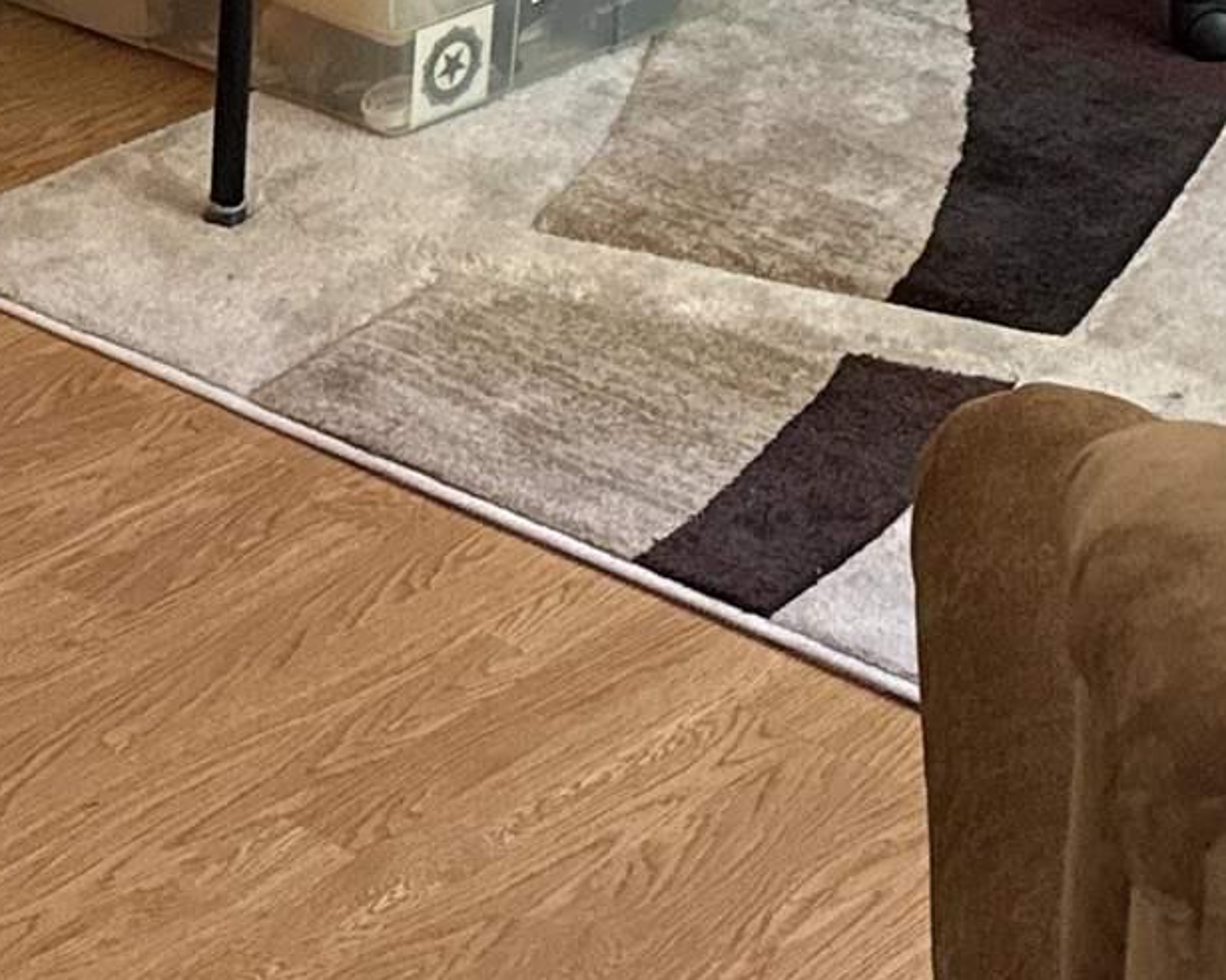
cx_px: 1312
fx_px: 4245
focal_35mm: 117
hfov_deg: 16.0
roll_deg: -2.5
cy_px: -1086
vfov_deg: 11.6
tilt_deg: -7.8
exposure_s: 1/60
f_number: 1.78
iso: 250
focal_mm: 6.76
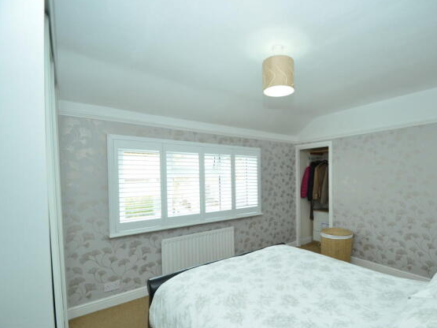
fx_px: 215
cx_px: 256
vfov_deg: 74.7
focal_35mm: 17
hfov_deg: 90.2
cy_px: 166
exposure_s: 1/80
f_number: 4.5
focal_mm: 10
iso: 400
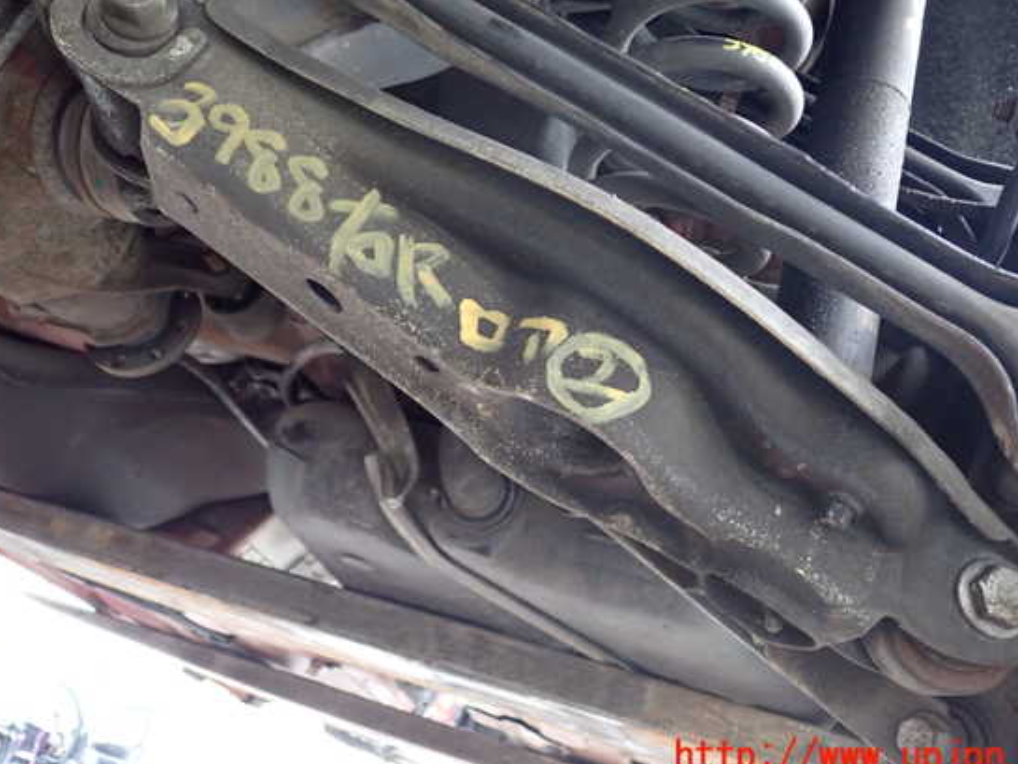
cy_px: 361
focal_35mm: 33
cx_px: 536
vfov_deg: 42.9
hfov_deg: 55.3
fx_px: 971
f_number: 2.3
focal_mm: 5.4
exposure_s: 1/30
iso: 640
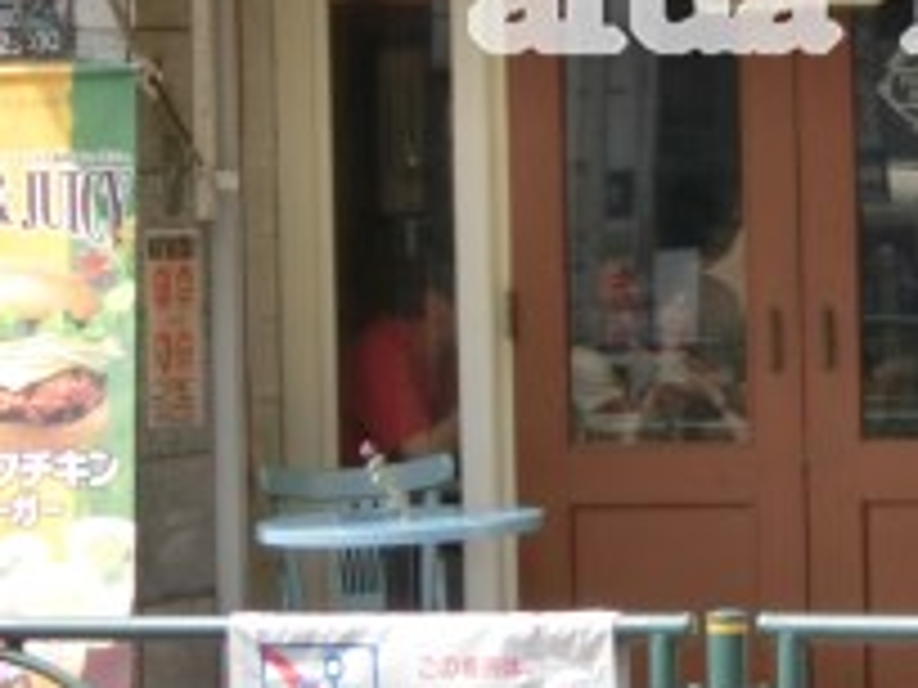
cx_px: 1008
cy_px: -13
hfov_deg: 7.4
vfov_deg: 5.6
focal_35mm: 267
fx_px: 7081
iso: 80
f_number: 5
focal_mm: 15.16
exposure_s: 1/160
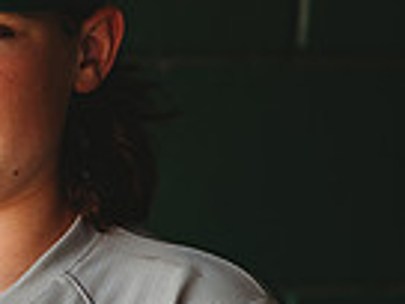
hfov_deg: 5.6
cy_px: 282
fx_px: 4083
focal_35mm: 349
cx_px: -167
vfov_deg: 4.3
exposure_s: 1/400
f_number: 2.8
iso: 200
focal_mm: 85
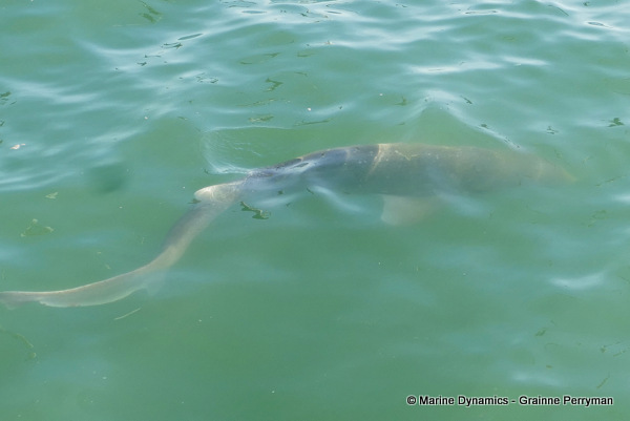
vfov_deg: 31.2
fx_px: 753
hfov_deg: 45.4
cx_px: 315
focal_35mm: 43
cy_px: 210
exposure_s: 1/800
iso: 125
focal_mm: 15.51
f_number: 3.2
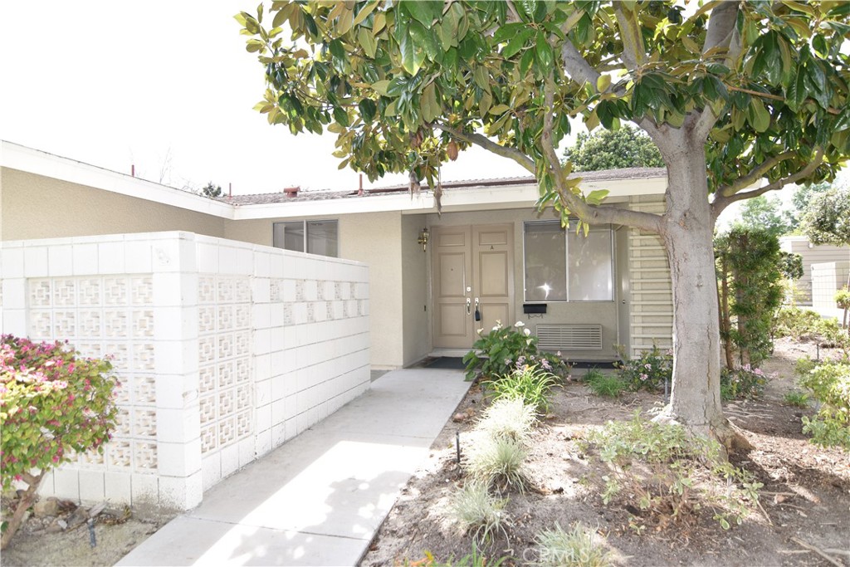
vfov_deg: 63.2
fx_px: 460
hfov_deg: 85.4
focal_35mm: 20
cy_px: 284
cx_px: 425
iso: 100
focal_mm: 13
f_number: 8
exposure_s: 1/200
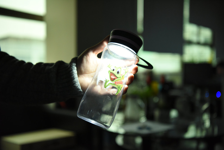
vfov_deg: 29.3
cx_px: 112
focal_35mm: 46
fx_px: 286
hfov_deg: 42.7
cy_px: 75
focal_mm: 46
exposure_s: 1/250
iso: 3200
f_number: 2.8
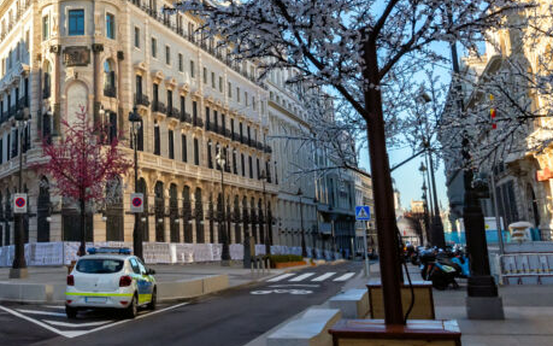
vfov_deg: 24.7
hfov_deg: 38.4
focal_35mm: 51
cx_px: 127
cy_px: 48
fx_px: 769
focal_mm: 17
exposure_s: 1/1250
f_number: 7.1
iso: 800
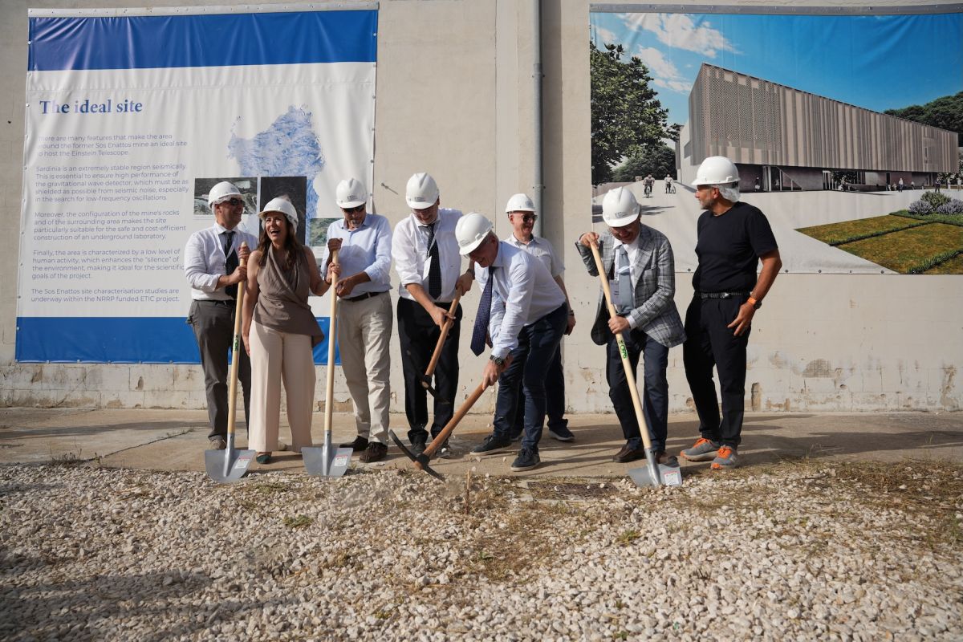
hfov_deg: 73.7
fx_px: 642
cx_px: 482
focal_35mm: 24
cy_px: 321
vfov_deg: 53.1
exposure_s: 1/1000
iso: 100
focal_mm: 24
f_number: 4.5
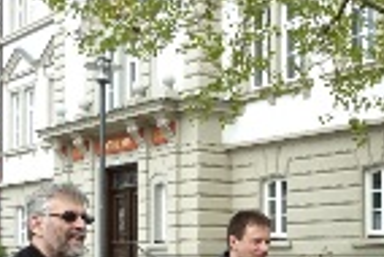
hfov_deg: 26.3
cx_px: 376
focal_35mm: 73
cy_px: 252
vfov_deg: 18.3
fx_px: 779
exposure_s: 1/200
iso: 80
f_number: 4
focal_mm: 4.1
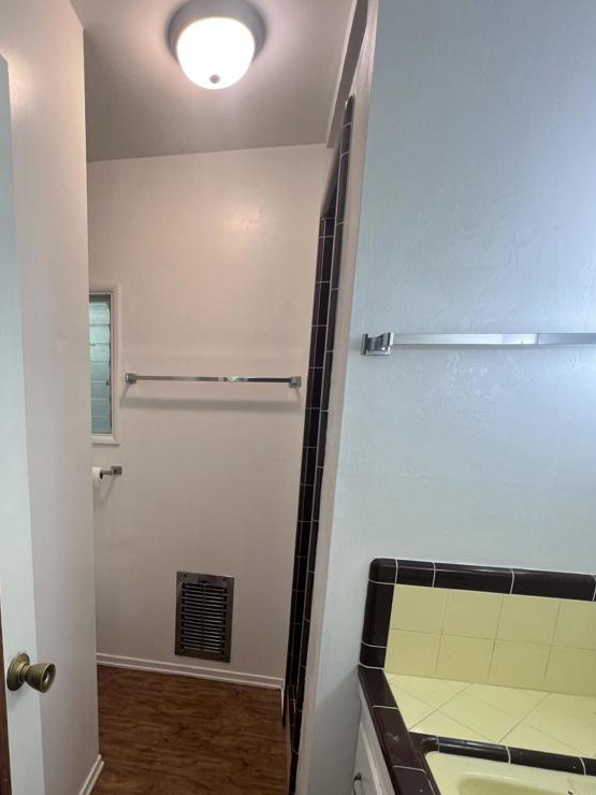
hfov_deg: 69.1
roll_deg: -1.4
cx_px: 188
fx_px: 413
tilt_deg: -10.9
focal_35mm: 18
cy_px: 493
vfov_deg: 86.2
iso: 200
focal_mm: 1.57
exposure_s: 1/120
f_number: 1.8
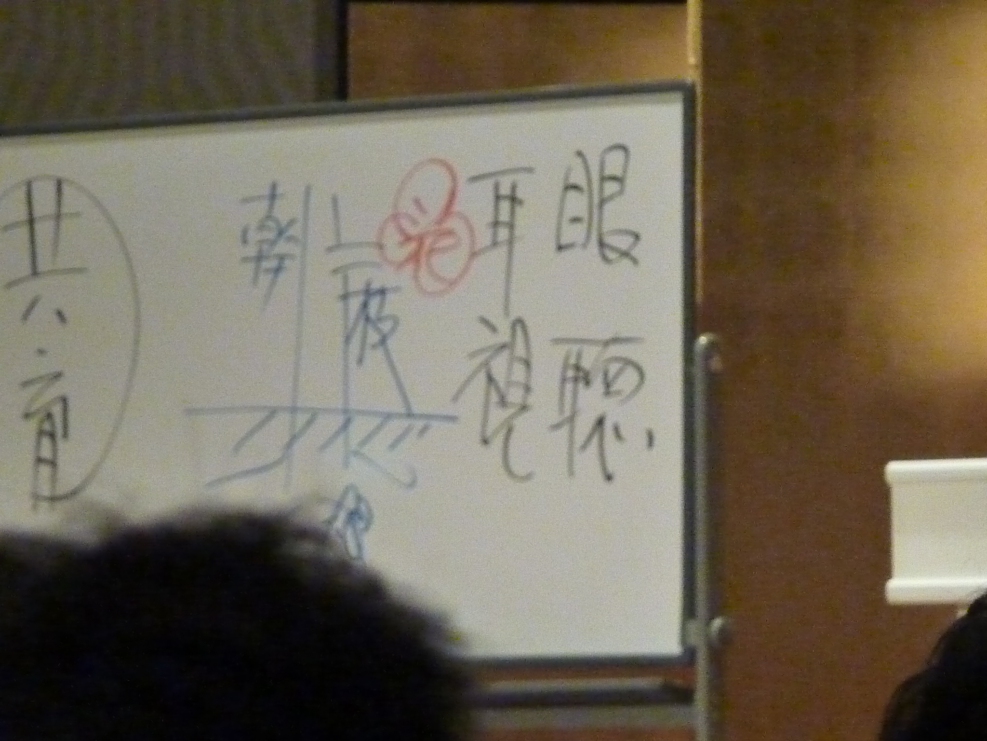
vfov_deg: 3.9
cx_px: 494
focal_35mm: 378
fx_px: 10778
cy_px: 370
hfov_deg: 5.2
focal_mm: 34.4
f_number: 4.6
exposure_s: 1/125
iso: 1250
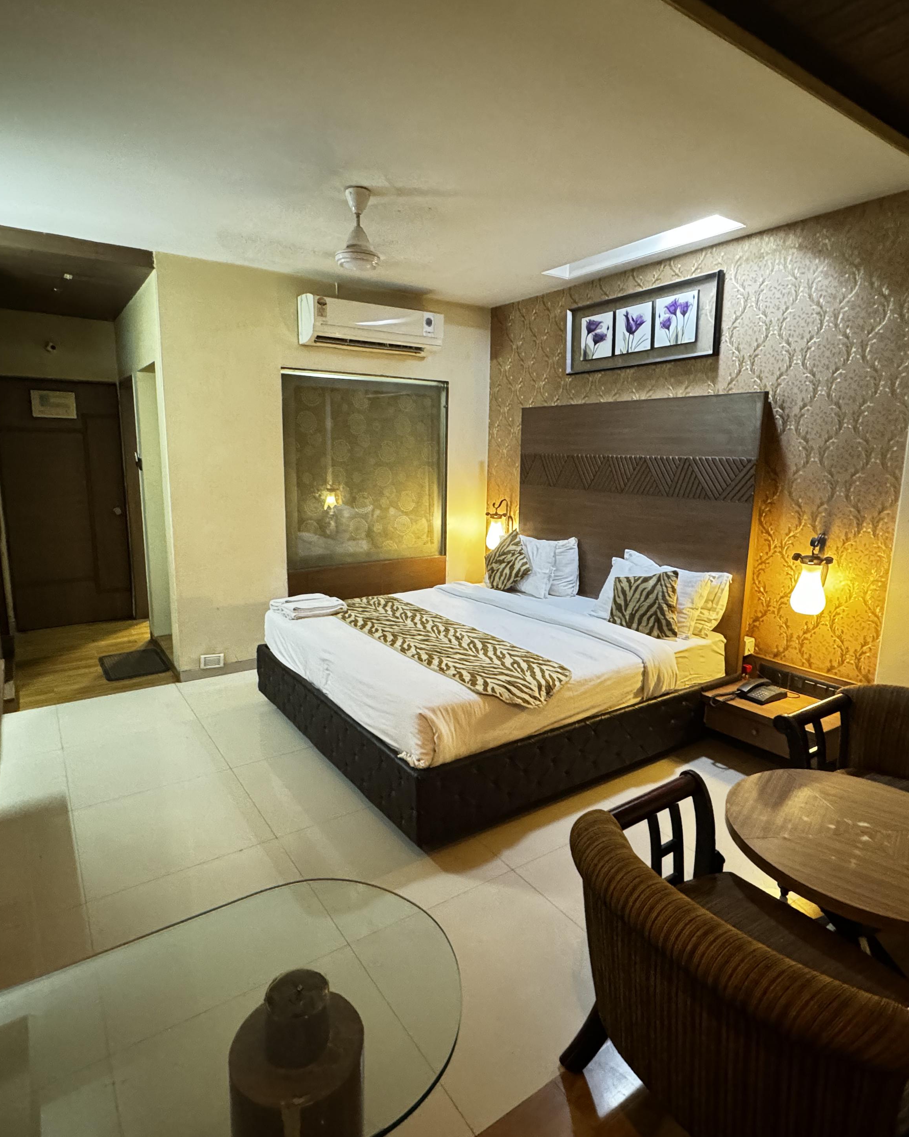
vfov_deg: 83.3
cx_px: 449
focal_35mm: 19
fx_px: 639
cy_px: 561
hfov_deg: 70.8
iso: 1000
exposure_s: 1/33
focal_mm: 2.22
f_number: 2.2
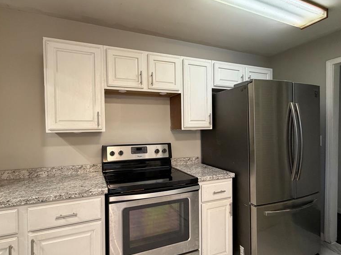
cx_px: 162
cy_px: 133
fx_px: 187
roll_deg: +1.0
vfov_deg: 68.6
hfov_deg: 84.6
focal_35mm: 19
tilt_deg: +0.0
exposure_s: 1/60
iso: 320
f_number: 2.2
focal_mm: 2.22
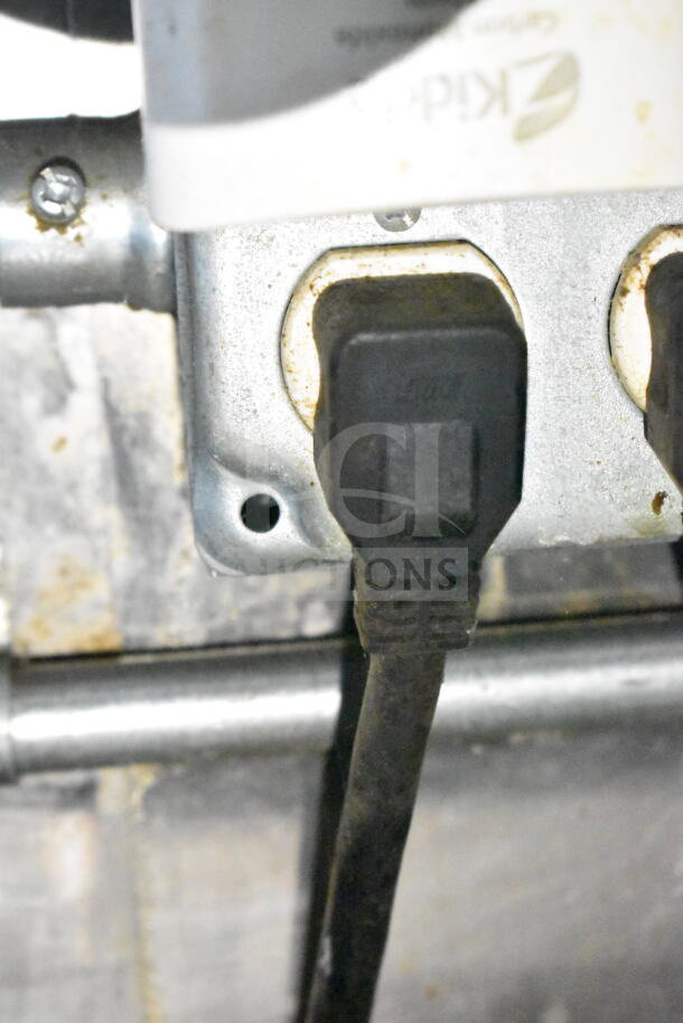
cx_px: 342
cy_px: 512
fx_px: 2346
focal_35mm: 82
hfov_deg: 16.6
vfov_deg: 24.6
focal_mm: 55
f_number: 5.6
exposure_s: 1/60
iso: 25600
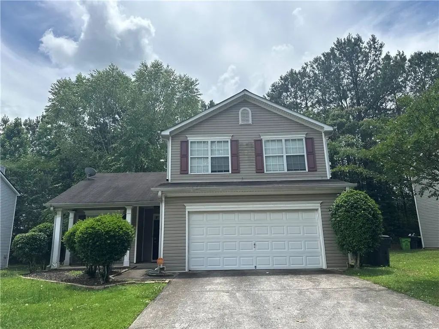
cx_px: 220
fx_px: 304
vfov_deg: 56.8
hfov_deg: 71.6
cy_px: 164
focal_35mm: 24
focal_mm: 6.86
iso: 80
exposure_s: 1/4016
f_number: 1.78
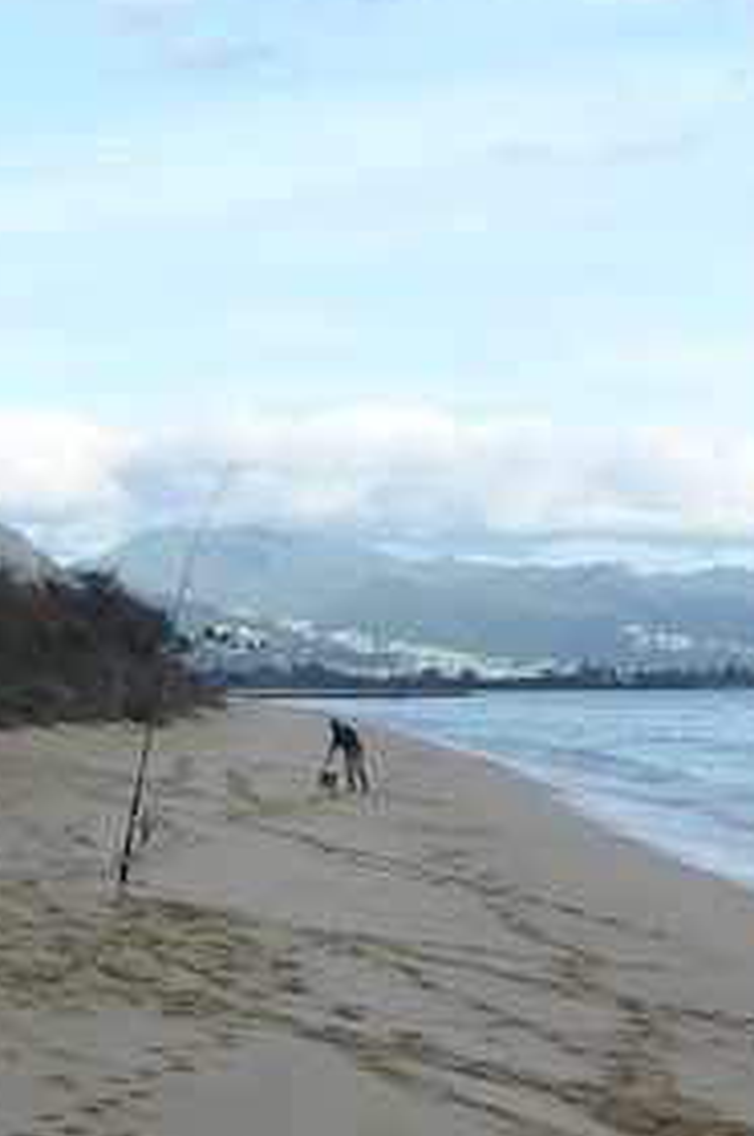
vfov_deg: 16.2
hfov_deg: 10.9
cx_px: 422
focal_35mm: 125
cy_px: 994
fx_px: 3937
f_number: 3.8
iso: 80
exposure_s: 1/320
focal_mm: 7.2
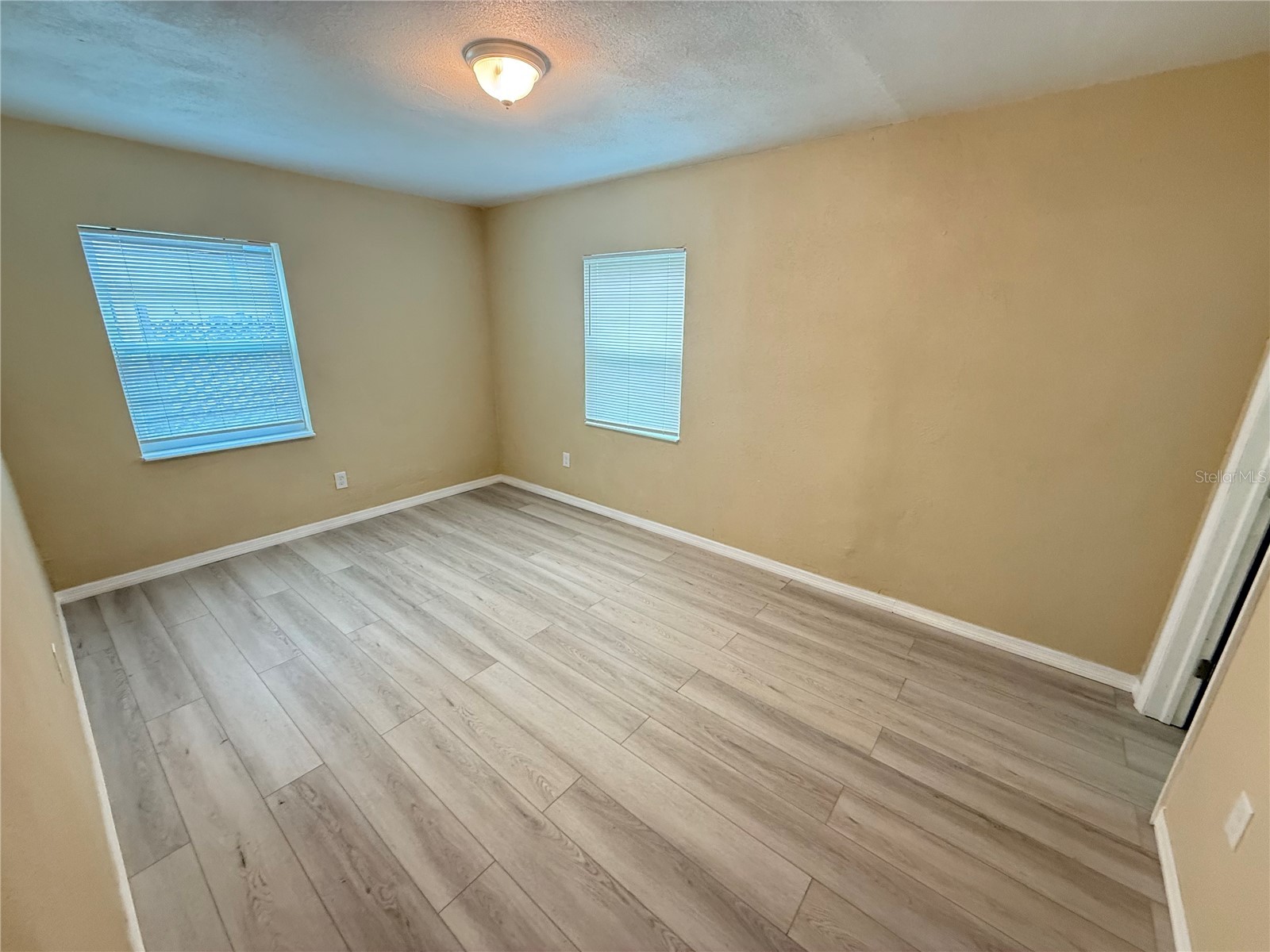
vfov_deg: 85.7
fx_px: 514
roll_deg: -0.2
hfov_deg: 102.1
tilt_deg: -15.7
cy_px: 476
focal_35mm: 14
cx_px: 635
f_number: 2.2
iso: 400
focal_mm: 2.22
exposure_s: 1/68
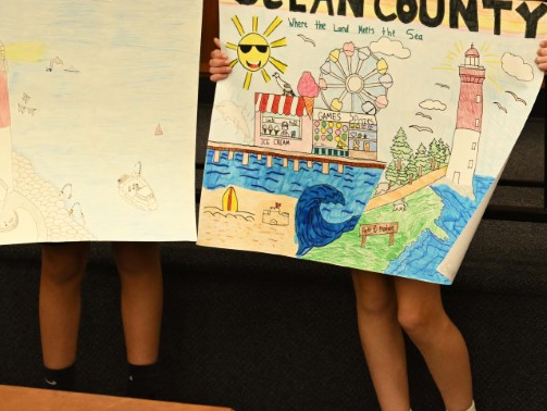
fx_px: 1566
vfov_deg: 14.4
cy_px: -96
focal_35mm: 99
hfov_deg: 19.1
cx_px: 590
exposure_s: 1/200
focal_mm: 32
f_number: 4.5
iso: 1600
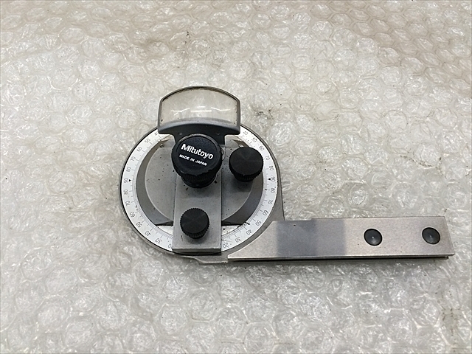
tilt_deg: -65.2
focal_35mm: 29
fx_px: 395
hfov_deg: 61.7
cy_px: 177
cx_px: 236
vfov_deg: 48.2
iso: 32
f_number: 2.2
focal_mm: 4.15
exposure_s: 1/30
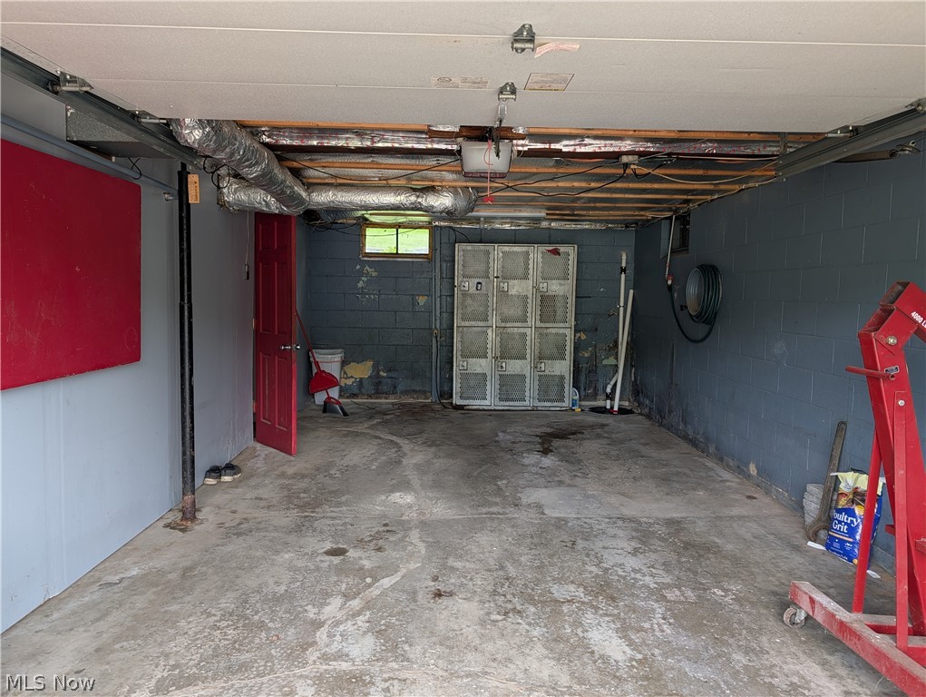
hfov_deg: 71.5
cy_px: 348
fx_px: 643
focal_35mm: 24
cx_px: 463
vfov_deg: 56.9
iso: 20
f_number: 1.68
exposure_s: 1/262
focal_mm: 6.9
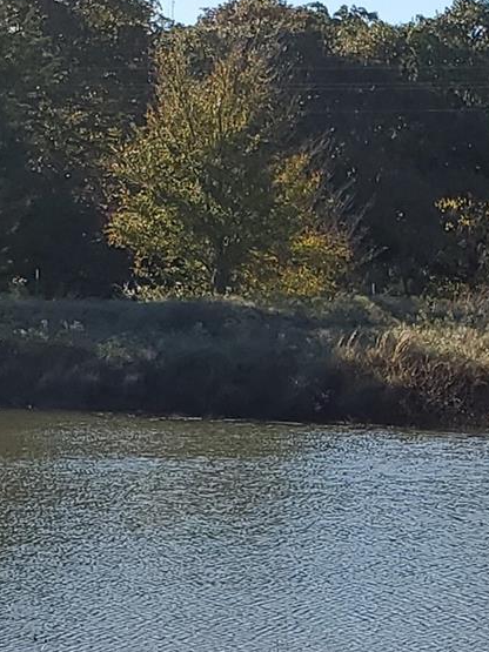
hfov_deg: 18.8
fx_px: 1357
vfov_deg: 26.5
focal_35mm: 72
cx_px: 655
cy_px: 526
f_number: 2.4
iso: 50
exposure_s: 1/1354
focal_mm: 4.3
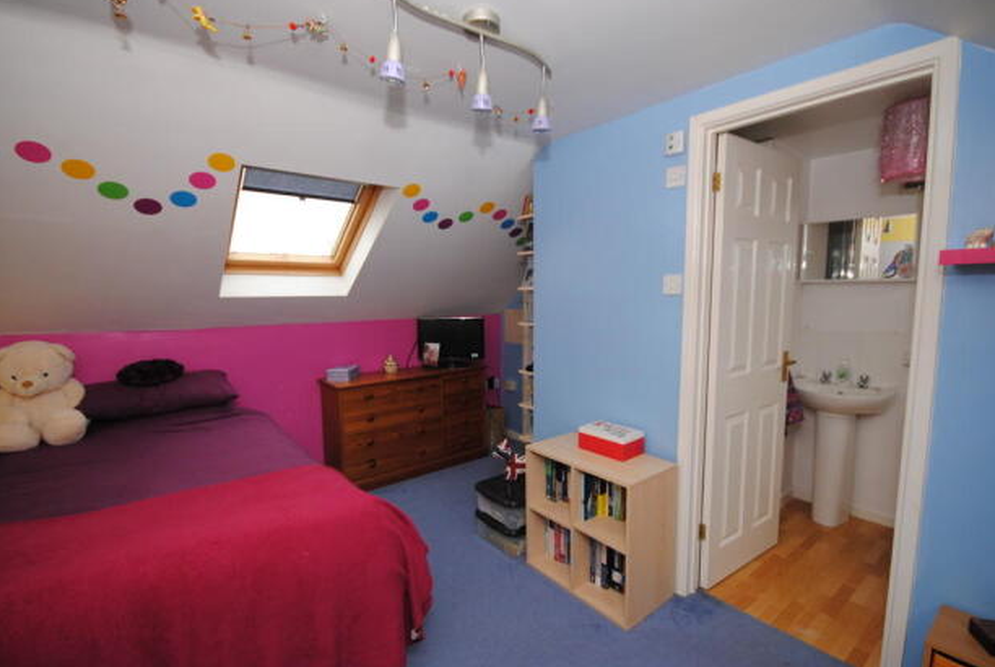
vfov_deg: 73.9
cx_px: 502
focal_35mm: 16
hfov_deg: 96.6
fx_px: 443
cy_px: 333
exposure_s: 1/60
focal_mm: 10
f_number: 5.6
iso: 400
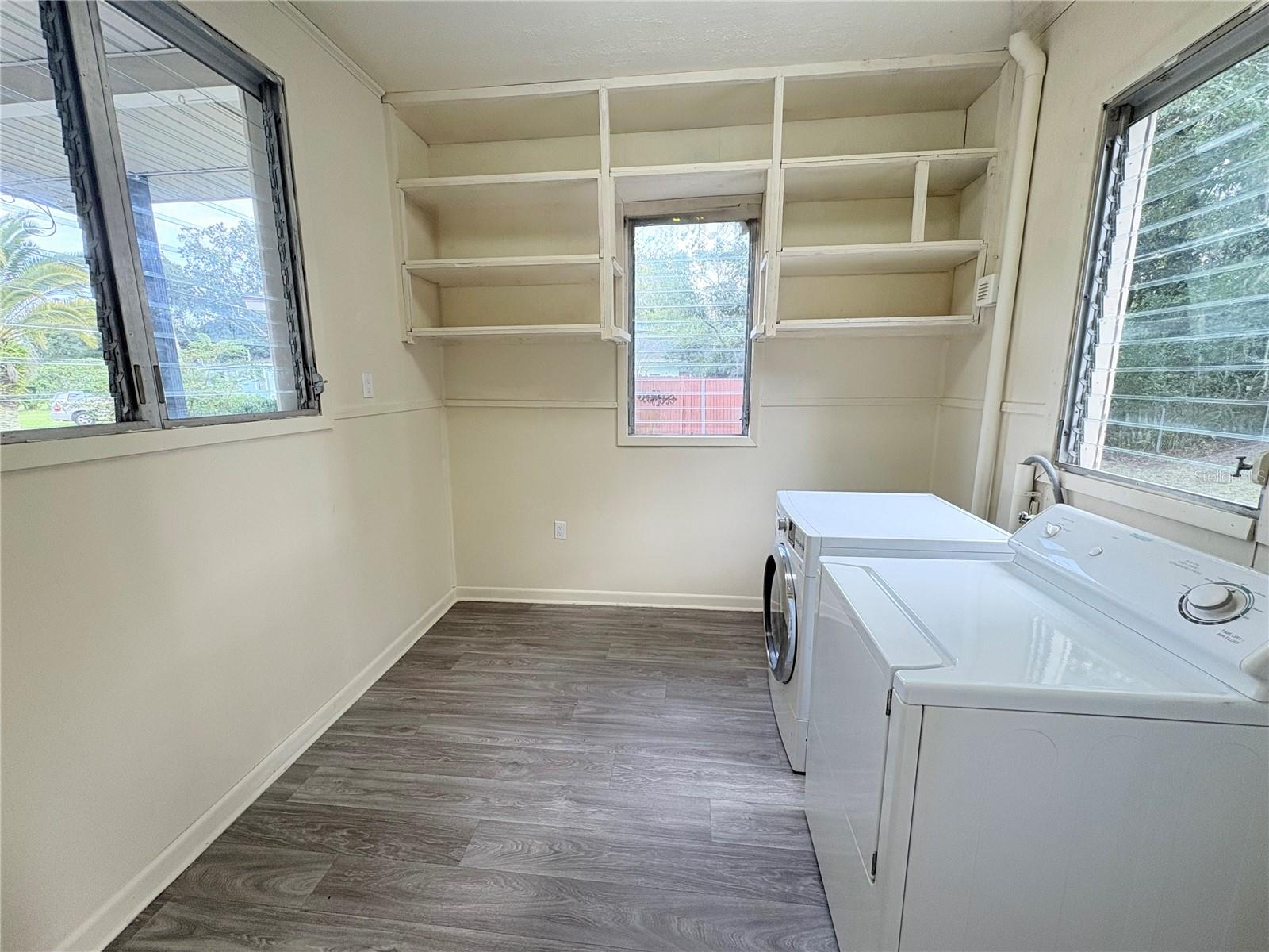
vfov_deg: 85.7
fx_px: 513
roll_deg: +0.7
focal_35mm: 14
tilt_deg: -10.2
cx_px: 634
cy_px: 476
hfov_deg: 102.1
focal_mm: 2.22
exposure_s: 1/120
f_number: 2.2
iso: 100
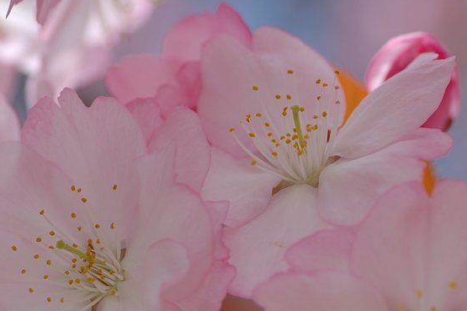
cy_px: 278
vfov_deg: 5.5
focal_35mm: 249
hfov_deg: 8.3
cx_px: 293
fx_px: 3227
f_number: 6.3
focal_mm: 90
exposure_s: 1/640
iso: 200
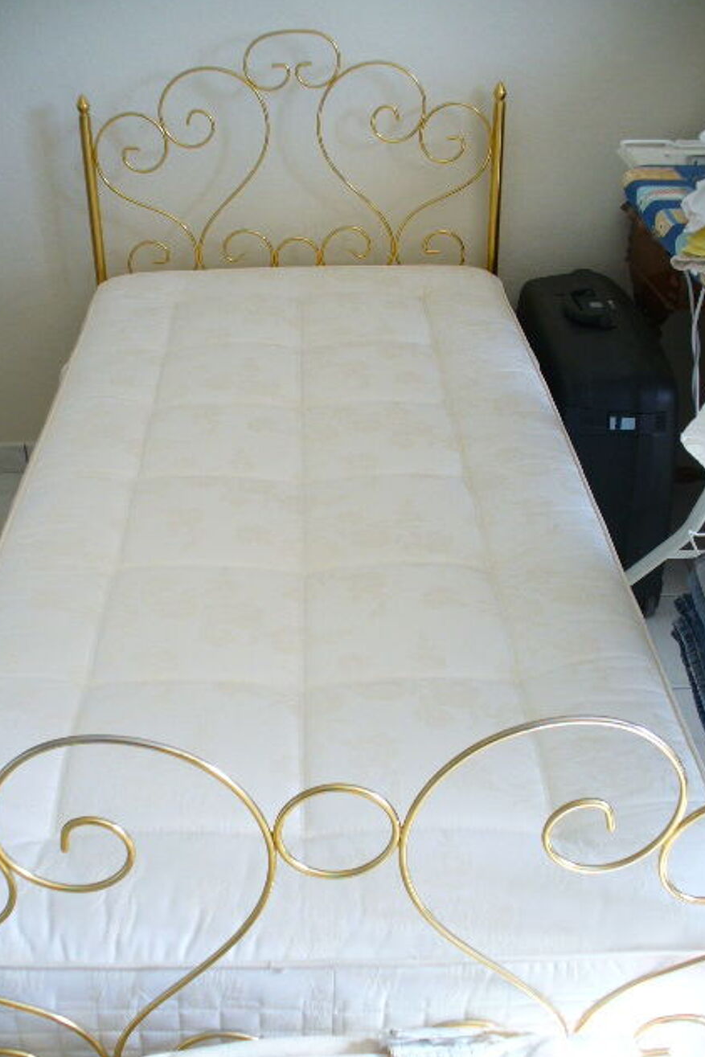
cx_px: 312
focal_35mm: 39
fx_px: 1145
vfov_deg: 49.5
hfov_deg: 34.2
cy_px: 532
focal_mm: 6.1
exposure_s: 1/40
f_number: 2.8
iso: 100
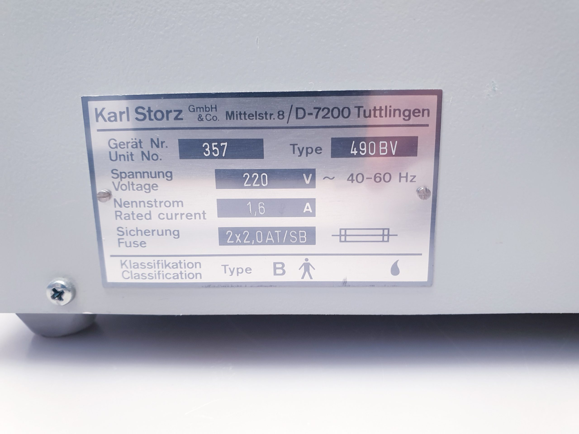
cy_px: 217
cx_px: 290
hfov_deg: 67.3
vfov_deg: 53.1
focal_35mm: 26
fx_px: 435
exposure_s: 1/50
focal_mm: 4.3
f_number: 2.4
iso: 160
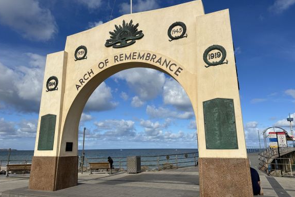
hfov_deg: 69.4
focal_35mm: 26
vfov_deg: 49.6
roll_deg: -0.3
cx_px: 146
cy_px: 99
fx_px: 213
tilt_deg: +17.7
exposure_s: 1/10753
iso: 80
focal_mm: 6.86
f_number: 1.78
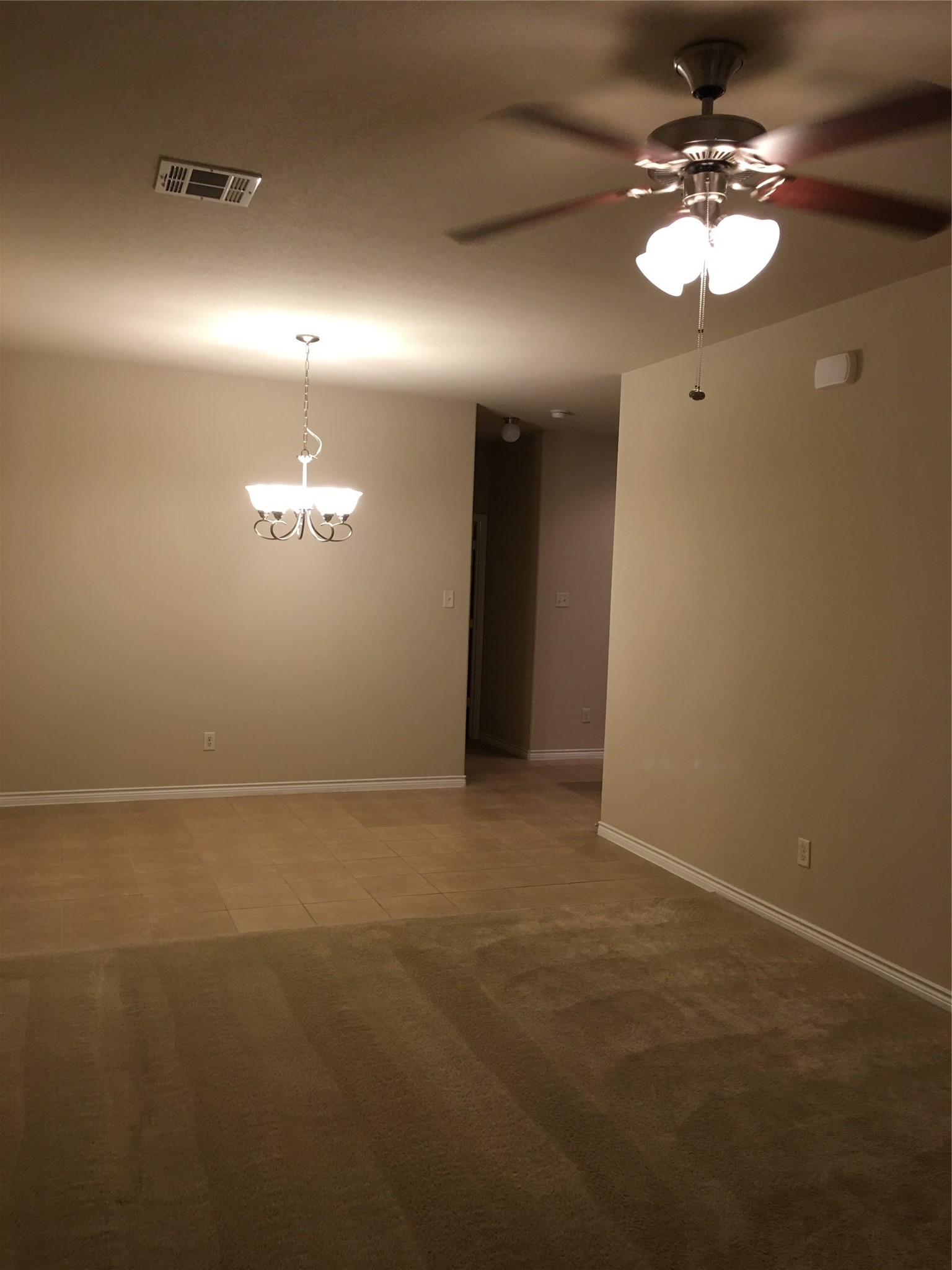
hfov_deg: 48.2
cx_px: 476
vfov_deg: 61.7
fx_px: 1063
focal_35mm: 29
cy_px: 635
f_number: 2.2
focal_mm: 4.15
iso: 50
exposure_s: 1/15
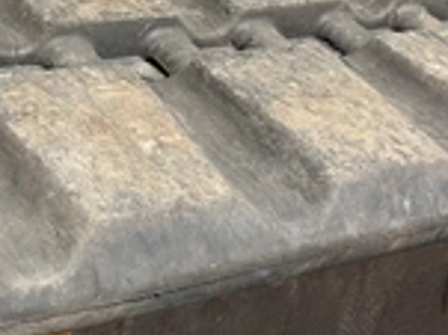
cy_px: 139
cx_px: 166
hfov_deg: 25.3
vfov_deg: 19.1
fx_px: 996
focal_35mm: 77
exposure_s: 1/1076
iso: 25
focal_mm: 3
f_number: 1.8
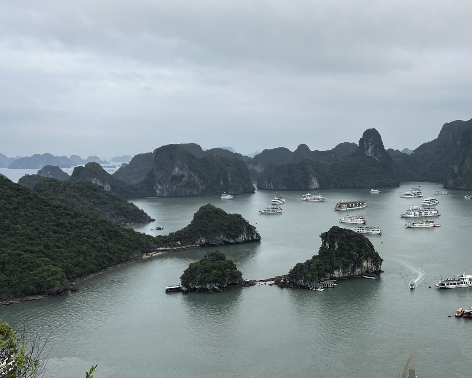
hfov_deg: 47.0
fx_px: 531
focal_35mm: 38
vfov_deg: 39.1
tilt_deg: -5.5
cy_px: 204
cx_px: 322
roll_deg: +1.1
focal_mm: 5.7
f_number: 1.5
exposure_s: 1/1488
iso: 50
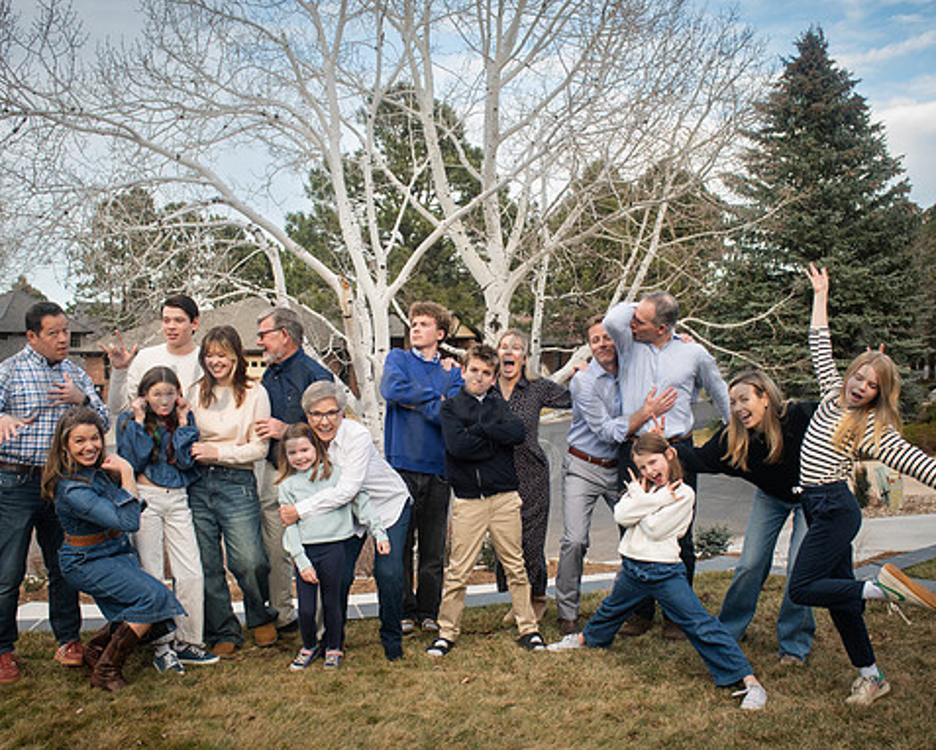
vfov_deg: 44.6
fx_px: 915
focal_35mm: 33
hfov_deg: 54.2
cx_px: 473
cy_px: 369
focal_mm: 28
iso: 640
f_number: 6.3
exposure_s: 1/250
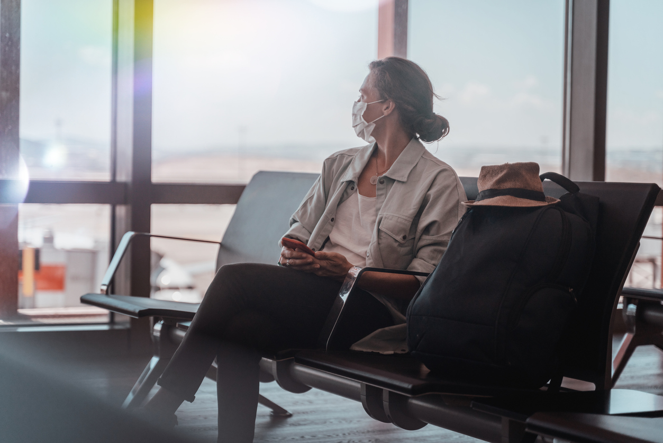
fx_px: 1381
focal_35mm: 75
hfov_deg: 27.0
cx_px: 332
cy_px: 222
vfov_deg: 18.2
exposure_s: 1/1600
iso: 500
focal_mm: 75
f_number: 2.8
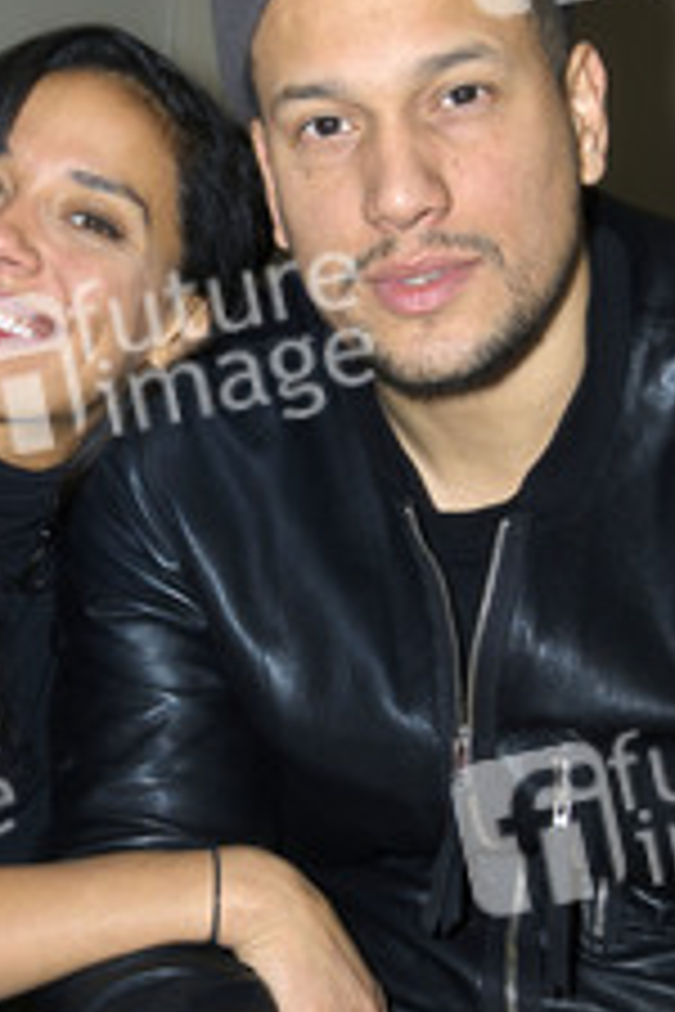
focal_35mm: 71
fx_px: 1997
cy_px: 585
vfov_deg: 28.4
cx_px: 277
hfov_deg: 19.2
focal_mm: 40
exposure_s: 1/100
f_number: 9
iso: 800
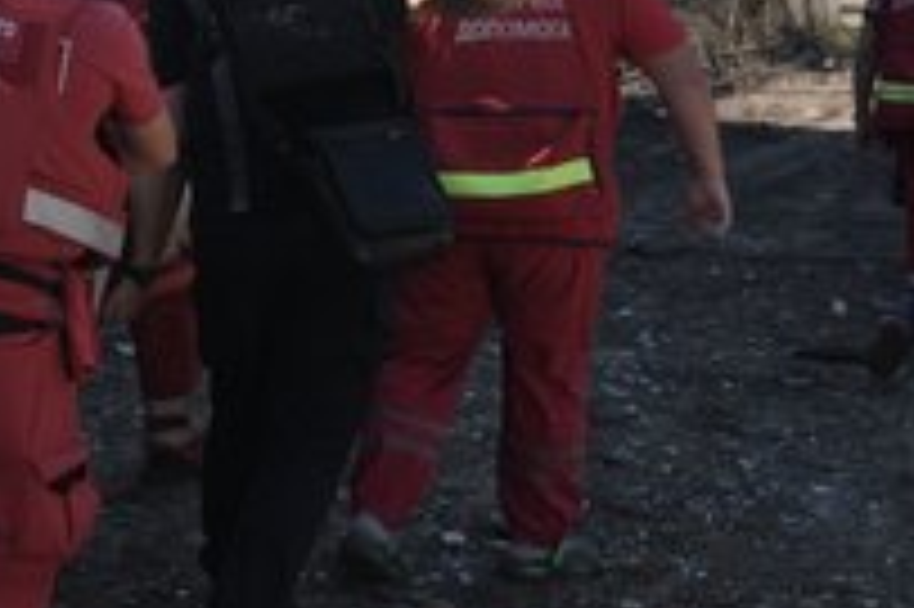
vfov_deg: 17.6
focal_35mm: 77
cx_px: 23
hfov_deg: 25.2
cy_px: 128
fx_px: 1953
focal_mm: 39
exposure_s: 1/125
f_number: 5.6
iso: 1000
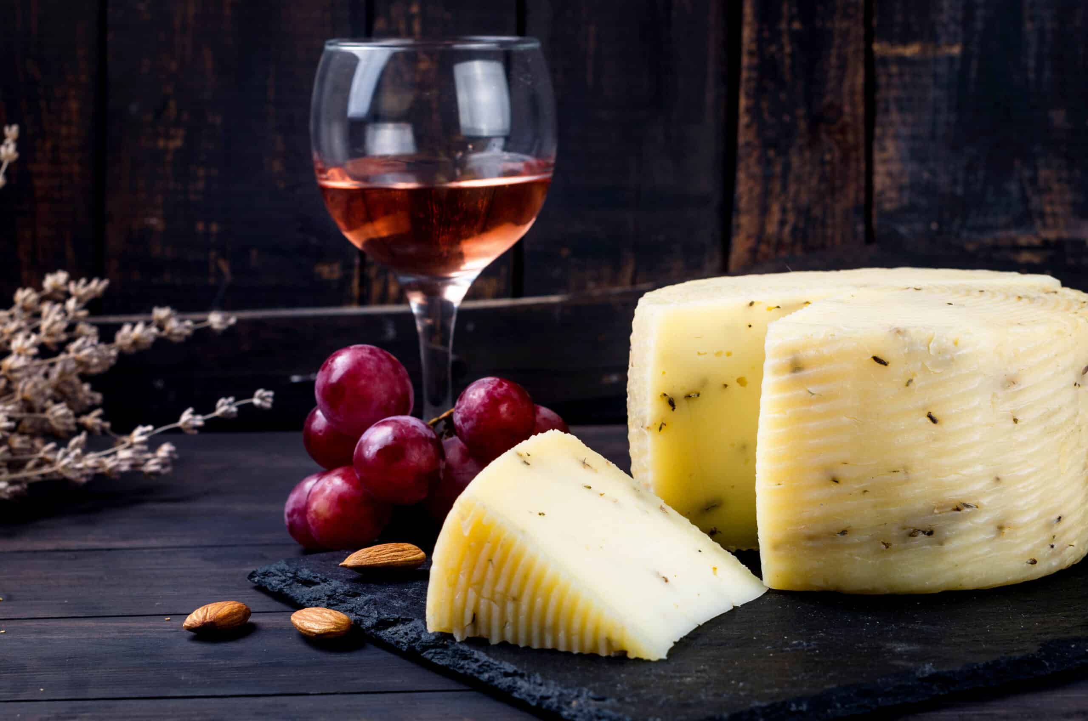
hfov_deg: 27.0
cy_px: 360
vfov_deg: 18.1
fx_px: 2262
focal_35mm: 75
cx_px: 544
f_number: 8
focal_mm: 50
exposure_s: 1/100
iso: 100
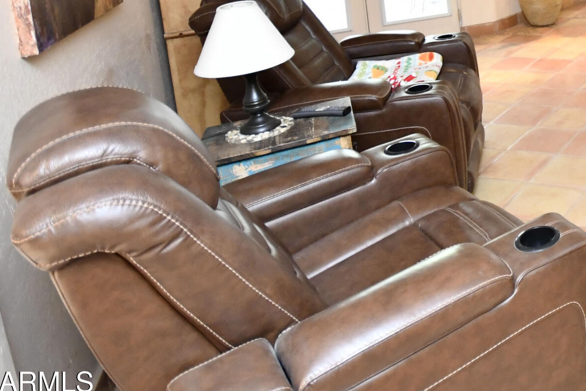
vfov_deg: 30.3
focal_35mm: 38
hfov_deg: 39.6
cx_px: 669
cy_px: -68
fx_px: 618
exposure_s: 1/60
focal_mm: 10
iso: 3200
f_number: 4
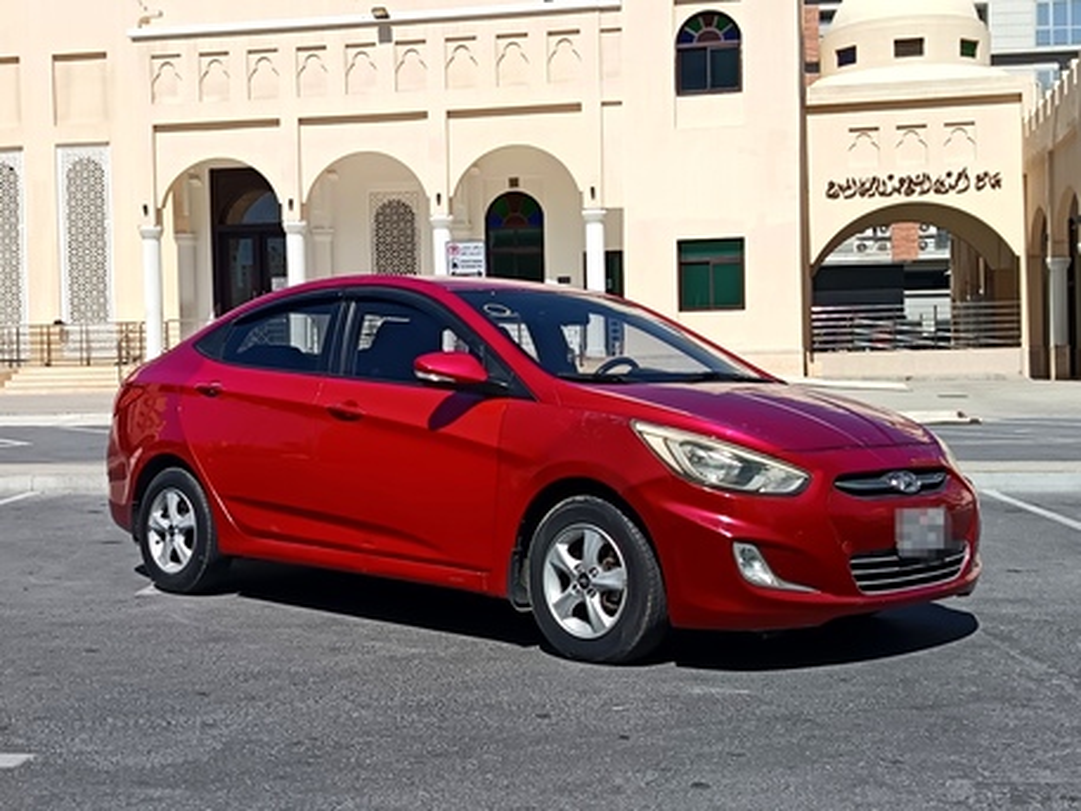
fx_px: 1499
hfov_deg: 39.6
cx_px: 540
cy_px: 406
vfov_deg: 30.3
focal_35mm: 48
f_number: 1.75
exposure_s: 1/838
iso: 102
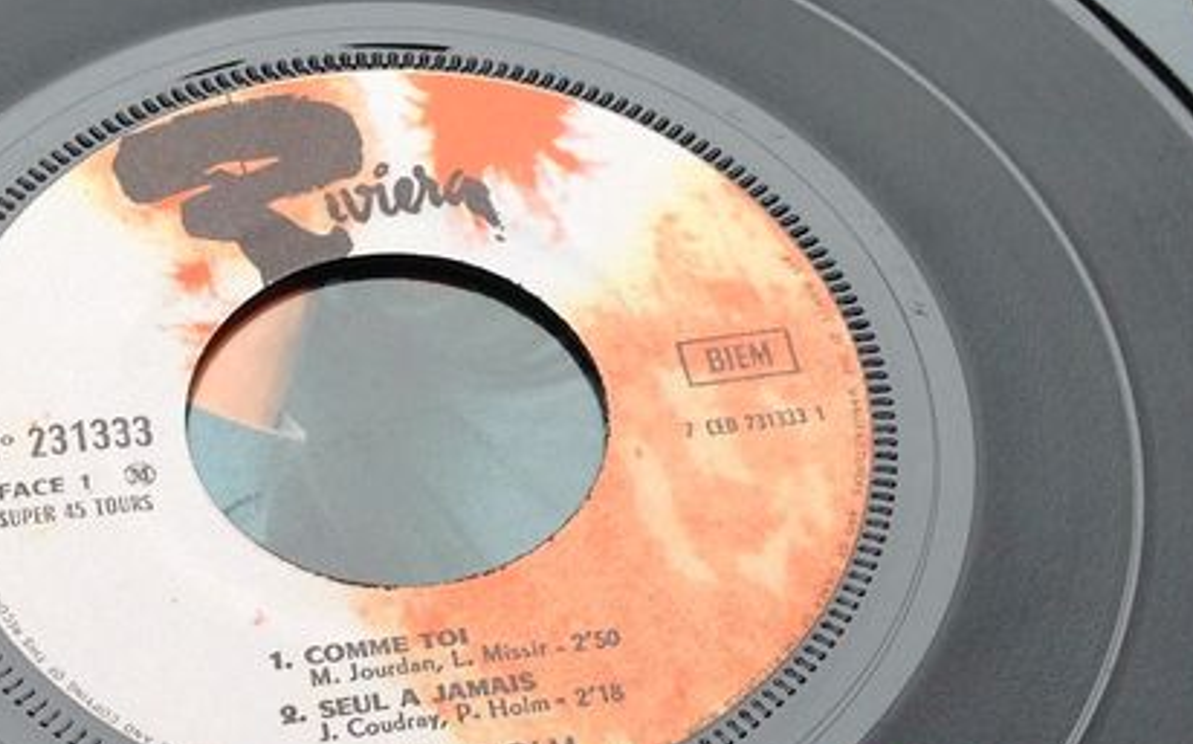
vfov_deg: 14.3
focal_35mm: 90
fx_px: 2925
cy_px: 757
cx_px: 452
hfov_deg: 23.0
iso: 64
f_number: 2.4
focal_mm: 4.28
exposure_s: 1/60
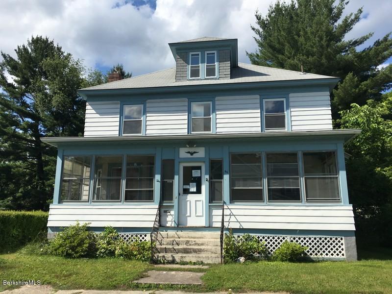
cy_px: 147
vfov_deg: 48.2
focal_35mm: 29
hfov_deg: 61.7
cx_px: 196
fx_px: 328
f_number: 2.2
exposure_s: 1/1672
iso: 25
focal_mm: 4.15
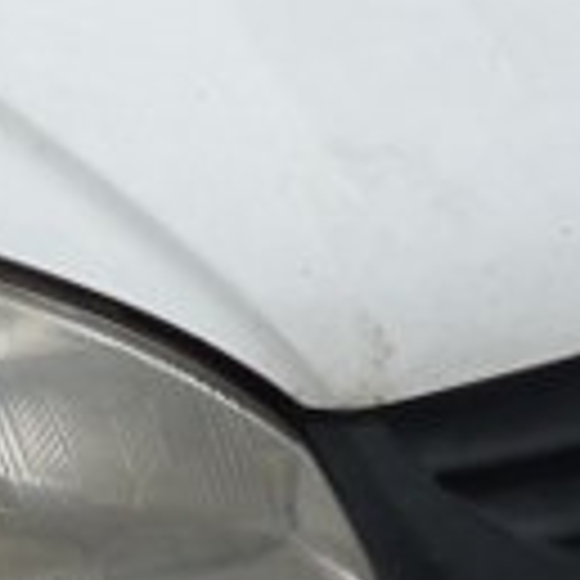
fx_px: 2597
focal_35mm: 137
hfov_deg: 12.4
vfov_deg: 12.6
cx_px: -171
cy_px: 54
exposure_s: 1/160
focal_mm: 4.5
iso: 80
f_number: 4
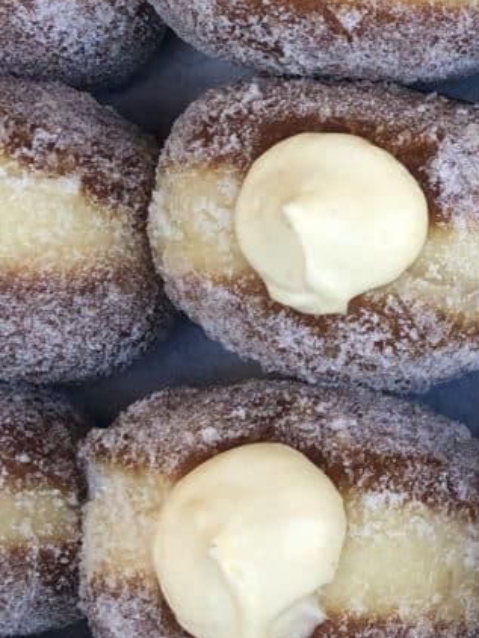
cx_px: 765
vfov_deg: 16.9
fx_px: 2120
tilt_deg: -67.6
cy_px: 79
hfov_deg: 12.2
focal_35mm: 115
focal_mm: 3.99
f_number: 1.8
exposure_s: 1/100
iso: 32
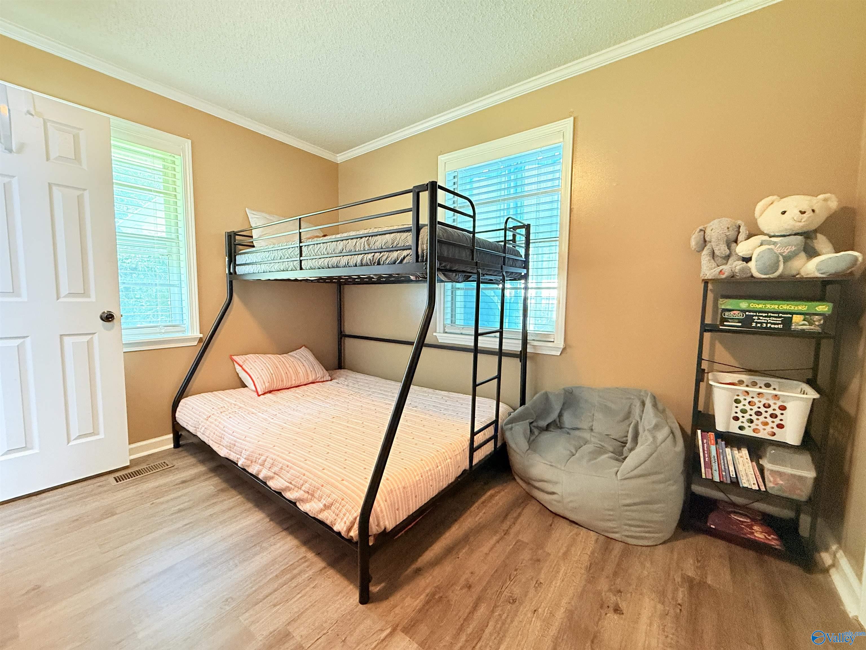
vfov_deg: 85.7
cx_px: 433
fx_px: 350
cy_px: 325
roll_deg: -0.6
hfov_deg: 102.1
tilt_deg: -5.4
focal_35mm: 14
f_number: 2.2
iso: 500
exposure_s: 1/60
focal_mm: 2.22
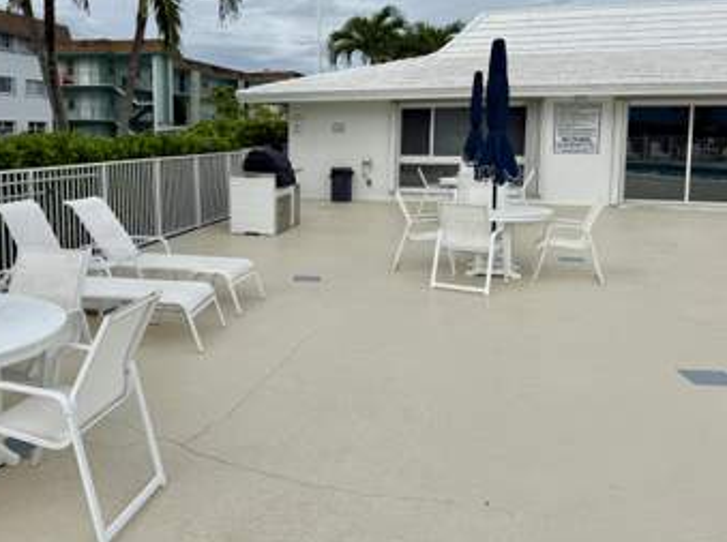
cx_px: 249
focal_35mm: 34
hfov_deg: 53.1
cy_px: 196
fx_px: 713
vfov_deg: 41.3
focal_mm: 6.76
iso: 80
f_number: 1.78
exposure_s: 1/6711
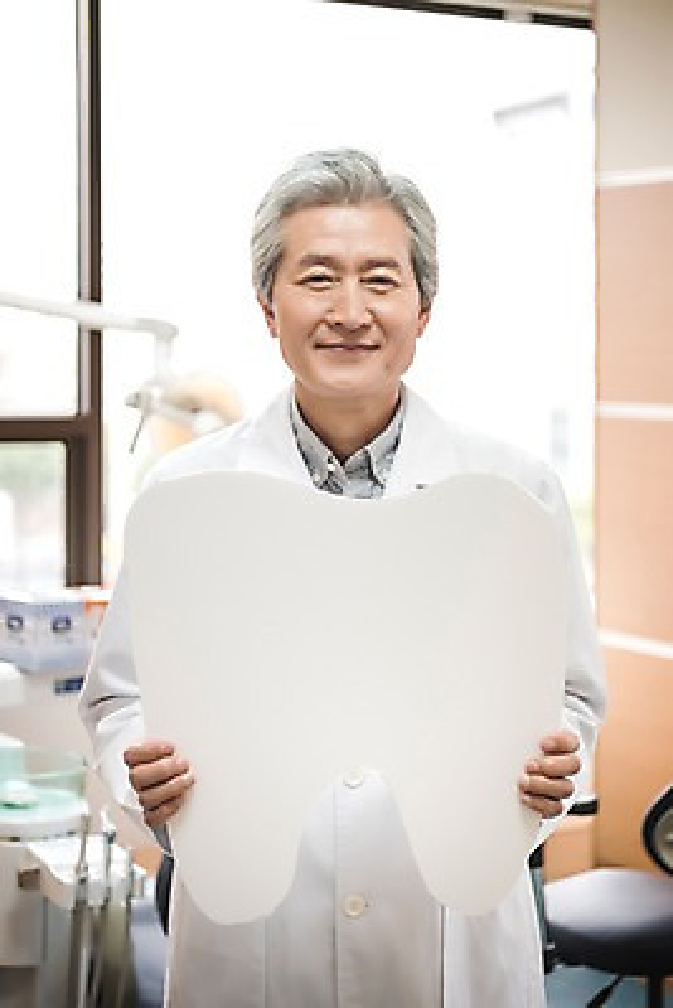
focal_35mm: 62
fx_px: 1737
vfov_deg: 32.4
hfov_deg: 21.9
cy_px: 504
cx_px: 336
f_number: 2.8
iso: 640
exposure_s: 1/160
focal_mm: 62
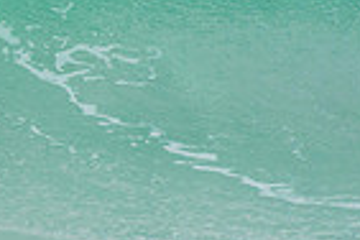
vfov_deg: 0.5
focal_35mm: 2523
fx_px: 25228
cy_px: -95
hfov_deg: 0.8
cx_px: -524
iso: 360
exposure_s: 1/2000
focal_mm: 500
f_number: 5.6
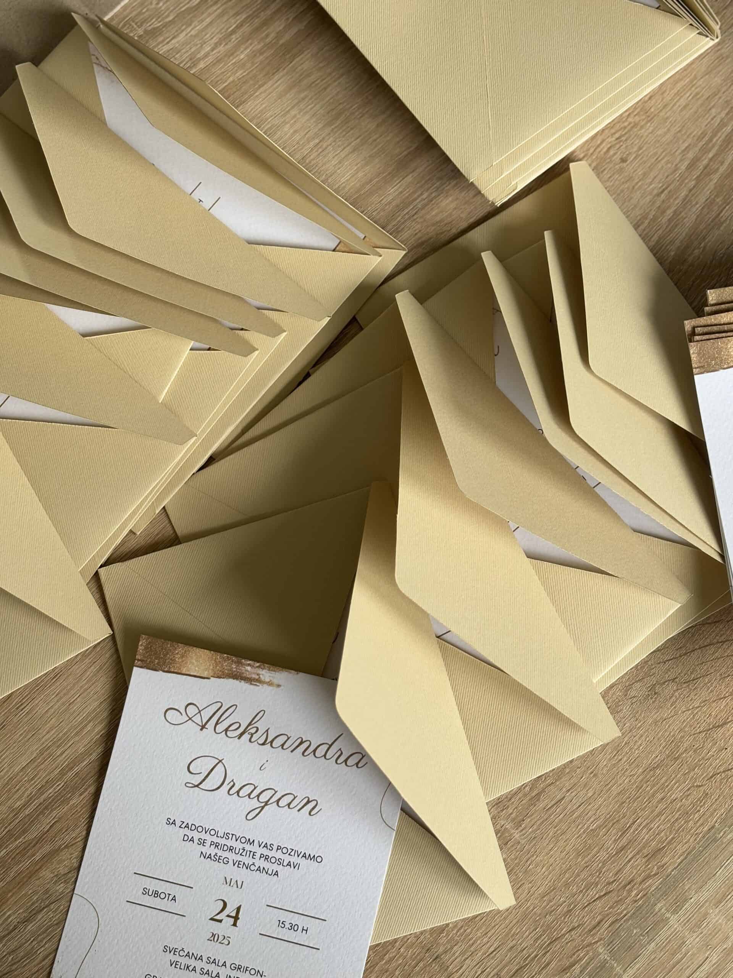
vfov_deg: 36.8
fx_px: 1468
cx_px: 366
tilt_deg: -76.7
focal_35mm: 52
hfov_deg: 28.0
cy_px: 489
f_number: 1.6
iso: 50
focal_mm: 5.96
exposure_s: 1/86
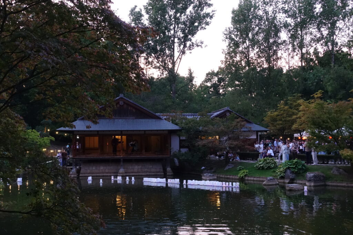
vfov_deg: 29.9
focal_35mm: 45
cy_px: 118
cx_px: 176
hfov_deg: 43.6
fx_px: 441
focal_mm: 16.62
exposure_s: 1/50
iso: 1250
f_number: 4.5
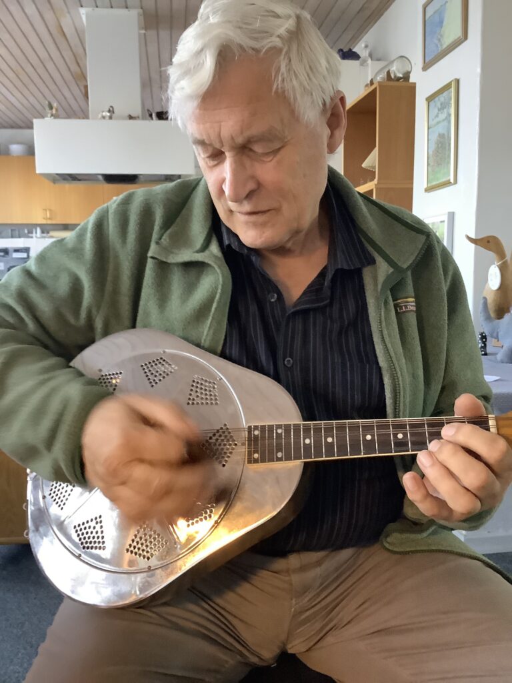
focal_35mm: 31
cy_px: 342
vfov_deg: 58.4
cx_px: 256
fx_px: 611
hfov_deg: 45.4
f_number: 2.4
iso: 400
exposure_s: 1/30
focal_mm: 3.3
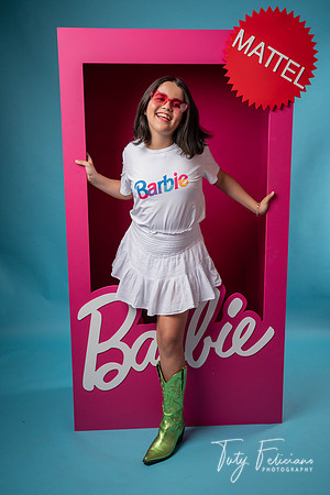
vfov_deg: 51.9
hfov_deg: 35.9
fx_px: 509
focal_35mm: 37
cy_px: 248
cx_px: 165
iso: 250
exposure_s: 1/250
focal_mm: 37
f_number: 6.3
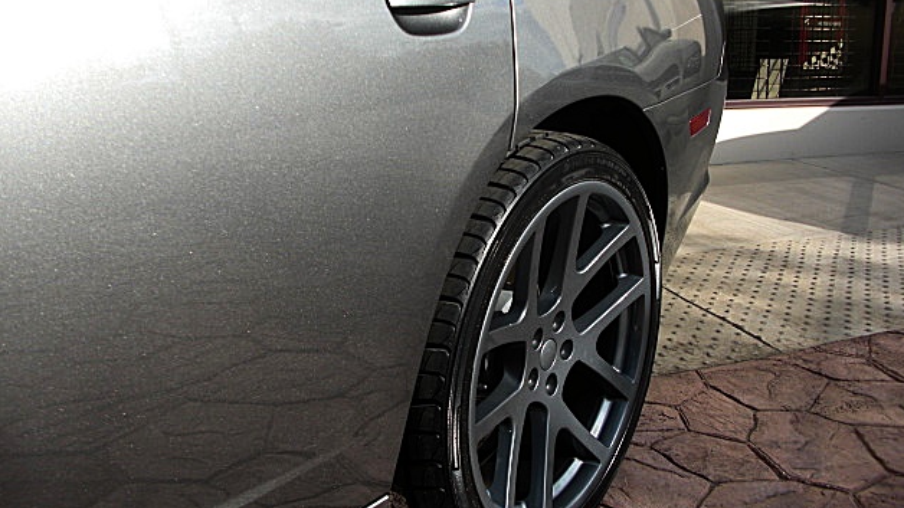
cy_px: 217
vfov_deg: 29.6
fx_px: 959
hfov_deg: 50.5
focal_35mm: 40
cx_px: 458
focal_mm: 6.3
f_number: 2.8
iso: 50
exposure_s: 1/500
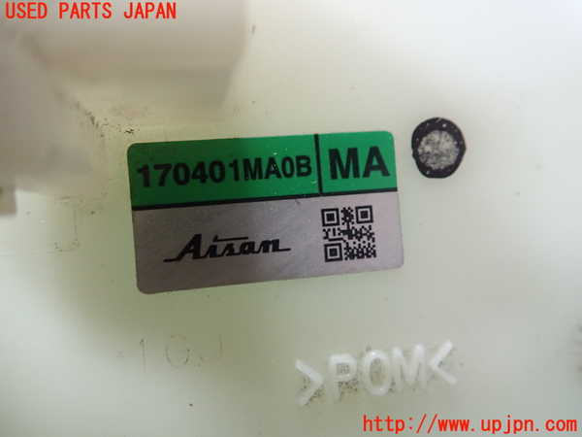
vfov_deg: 46.8
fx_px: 504
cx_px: 291
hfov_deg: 60.0
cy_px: 218
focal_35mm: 30
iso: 640
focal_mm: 5.5
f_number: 2.3
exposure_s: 1/125
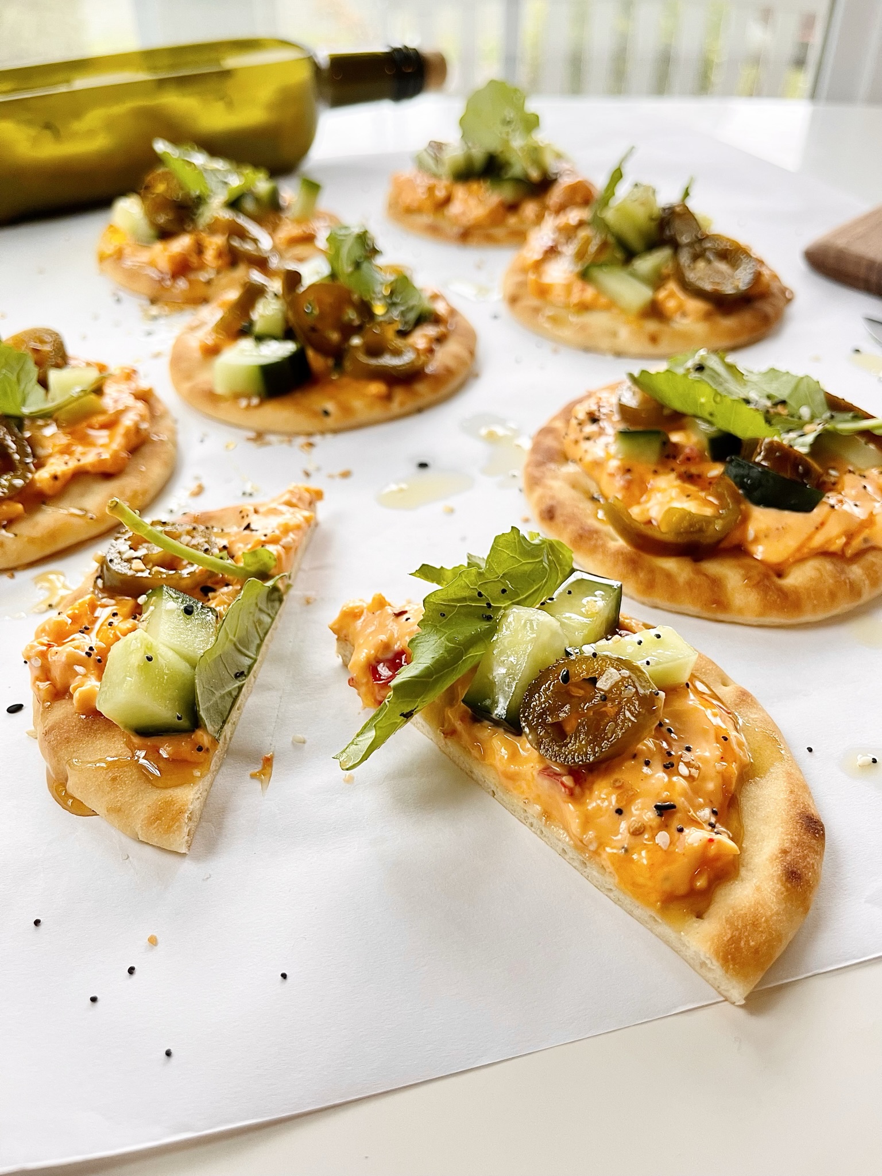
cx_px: 441
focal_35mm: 26
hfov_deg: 53.1
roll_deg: +1.0
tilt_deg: -40.2
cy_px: 588
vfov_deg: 67.3
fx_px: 883
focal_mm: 5.1
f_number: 1.6
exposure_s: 1/60
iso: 80
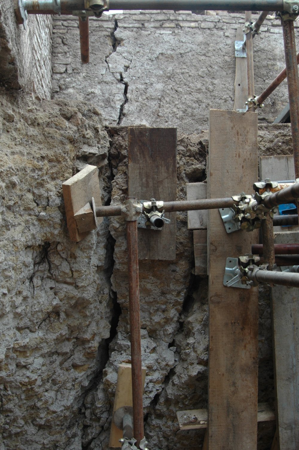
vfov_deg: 53.2
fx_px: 450
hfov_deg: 36.8
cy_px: 225
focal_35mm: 36
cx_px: 150
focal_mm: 24
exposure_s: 1/30
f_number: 3.5
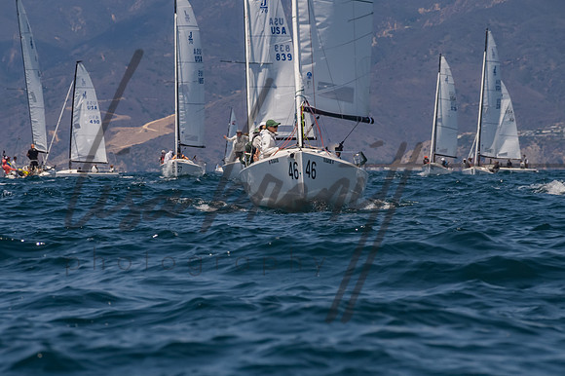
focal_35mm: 360
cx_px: 282
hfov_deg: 5.7
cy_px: 188
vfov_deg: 3.8
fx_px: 5647
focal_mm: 240
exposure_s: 1/1250
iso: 640
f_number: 14
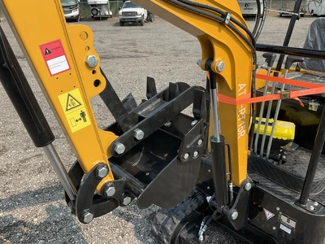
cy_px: 122
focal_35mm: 29
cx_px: 162
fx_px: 272
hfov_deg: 61.7
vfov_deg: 48.2
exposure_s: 1/962
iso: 25
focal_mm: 3
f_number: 1.8
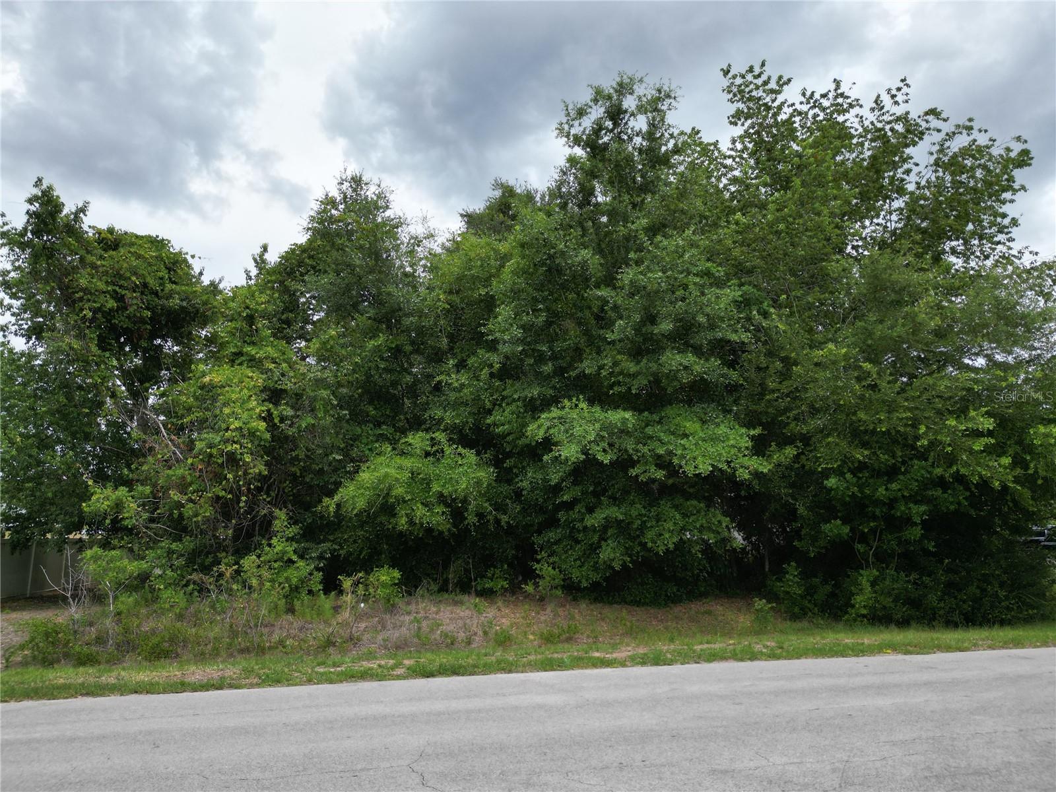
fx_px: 732
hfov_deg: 71.6
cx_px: 528
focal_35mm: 24
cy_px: 396
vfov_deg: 56.8
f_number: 1.7
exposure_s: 1/3000
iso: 100
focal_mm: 6.72
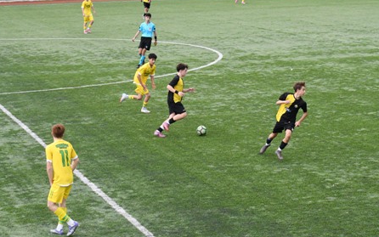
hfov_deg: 17.0
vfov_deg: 10.7
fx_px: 1271
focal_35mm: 123
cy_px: 120
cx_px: 190
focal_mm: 80
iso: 6400
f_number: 13
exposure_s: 1/2500
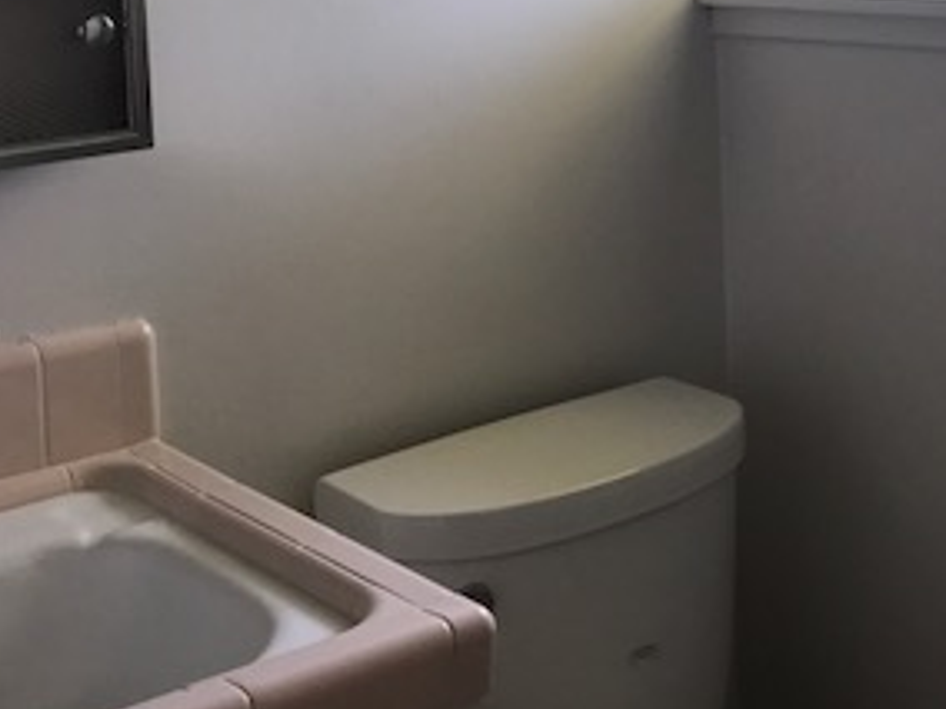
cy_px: 53
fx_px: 1722
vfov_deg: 22.6
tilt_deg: -4.9
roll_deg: +1.2
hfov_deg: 30.7
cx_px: 453
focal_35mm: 63
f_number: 1.8
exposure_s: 1/120
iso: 40
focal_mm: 3.99
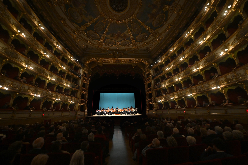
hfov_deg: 104.3
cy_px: 82
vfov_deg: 81.1
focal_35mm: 14
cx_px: 124
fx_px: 96
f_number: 3.2
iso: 3200
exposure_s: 1/250
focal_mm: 14
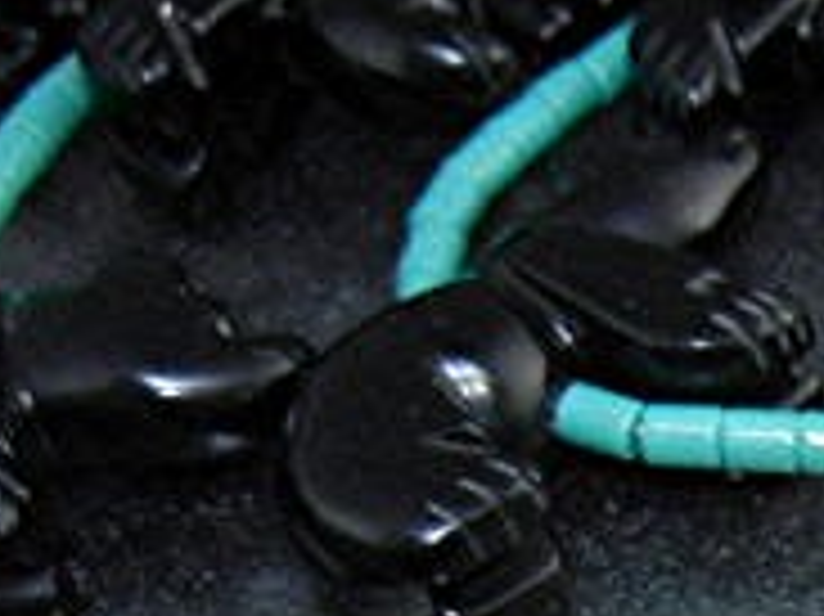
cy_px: 854
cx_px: 1081
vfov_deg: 13.4
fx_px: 2498
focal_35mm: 105
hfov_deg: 17.5
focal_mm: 5.4
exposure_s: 1/30
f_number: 7
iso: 800
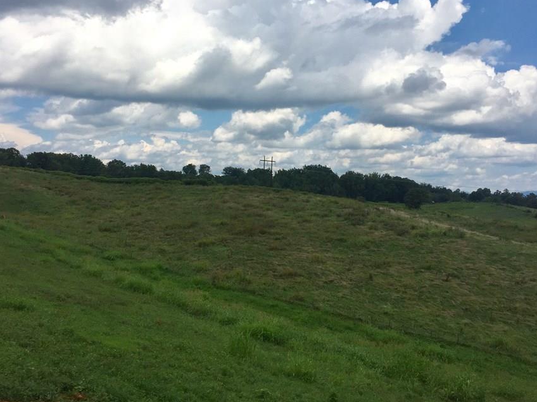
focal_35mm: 35
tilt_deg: +3.1
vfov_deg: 40.6
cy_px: 169
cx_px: 263
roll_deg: -1.9
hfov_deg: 52.6
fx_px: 543
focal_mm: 4.15
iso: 32
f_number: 2.2
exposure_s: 1/4405
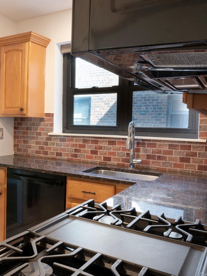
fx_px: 295
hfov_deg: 36.7
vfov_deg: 50.1
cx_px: 29
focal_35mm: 37
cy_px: 139
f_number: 22
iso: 500
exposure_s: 4
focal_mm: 25
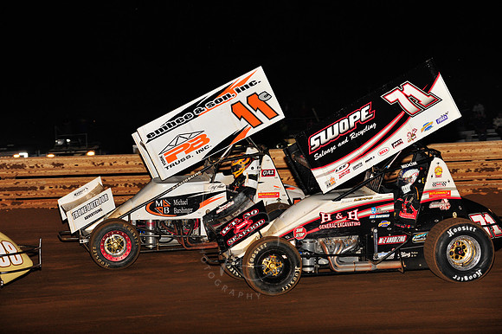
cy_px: 167
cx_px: 251
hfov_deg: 17.1
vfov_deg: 11.4
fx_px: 1672
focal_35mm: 120
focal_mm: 120
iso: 1000
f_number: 7.1
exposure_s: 1/320
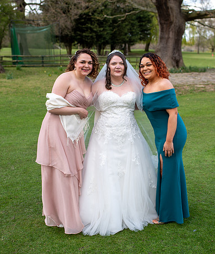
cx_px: 121
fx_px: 371
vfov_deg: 37.8
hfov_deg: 32.3
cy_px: 127
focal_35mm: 48
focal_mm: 35
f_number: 2.8
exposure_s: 1/320
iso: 100
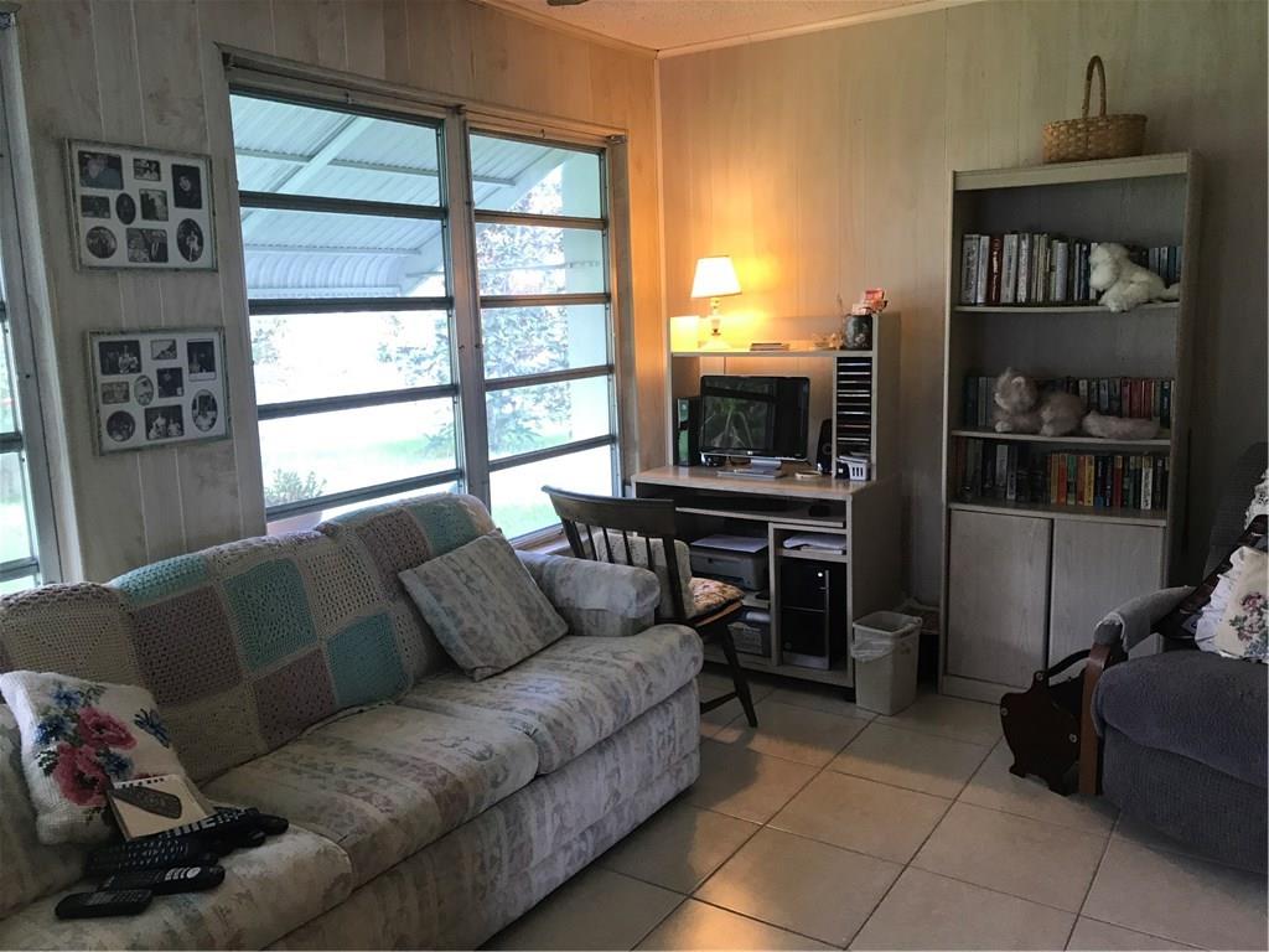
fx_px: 1026
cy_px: 476
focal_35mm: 28
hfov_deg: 63.4
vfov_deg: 49.7
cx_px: 634
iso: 40
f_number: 1.8
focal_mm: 3.99
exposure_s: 1/20
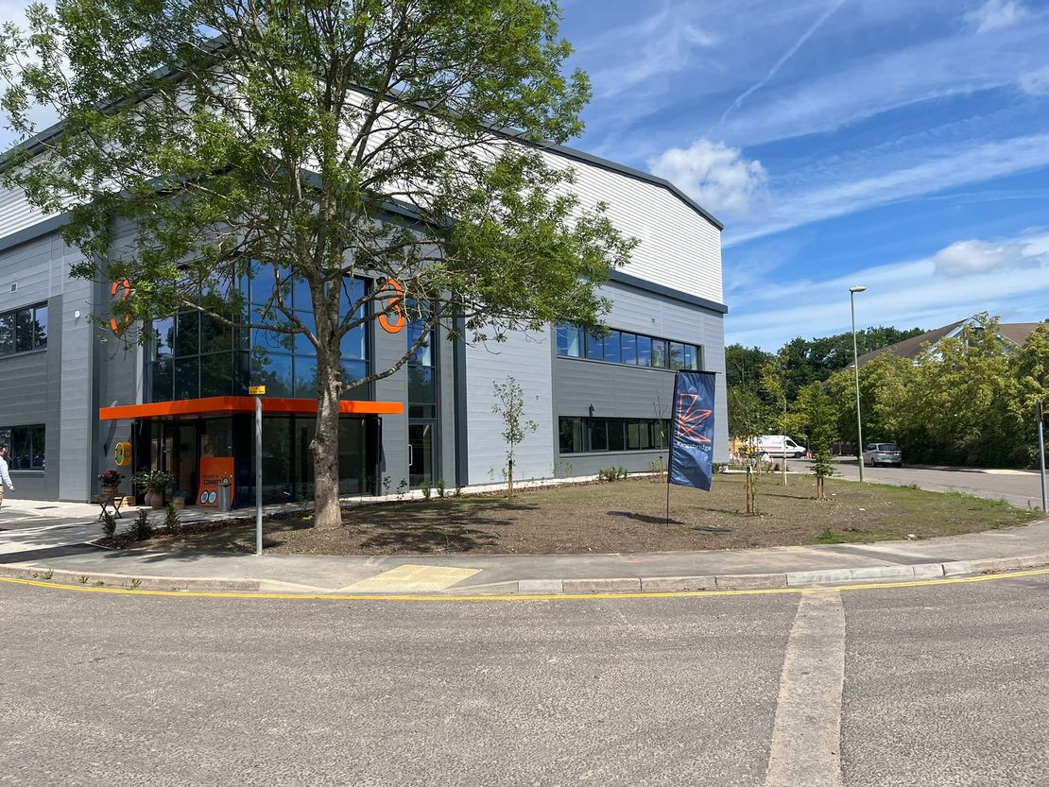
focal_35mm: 26
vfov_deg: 53.1
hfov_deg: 67.3
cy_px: 394
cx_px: 524
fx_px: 788
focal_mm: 5.1
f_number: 1.6
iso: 50
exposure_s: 1/3745
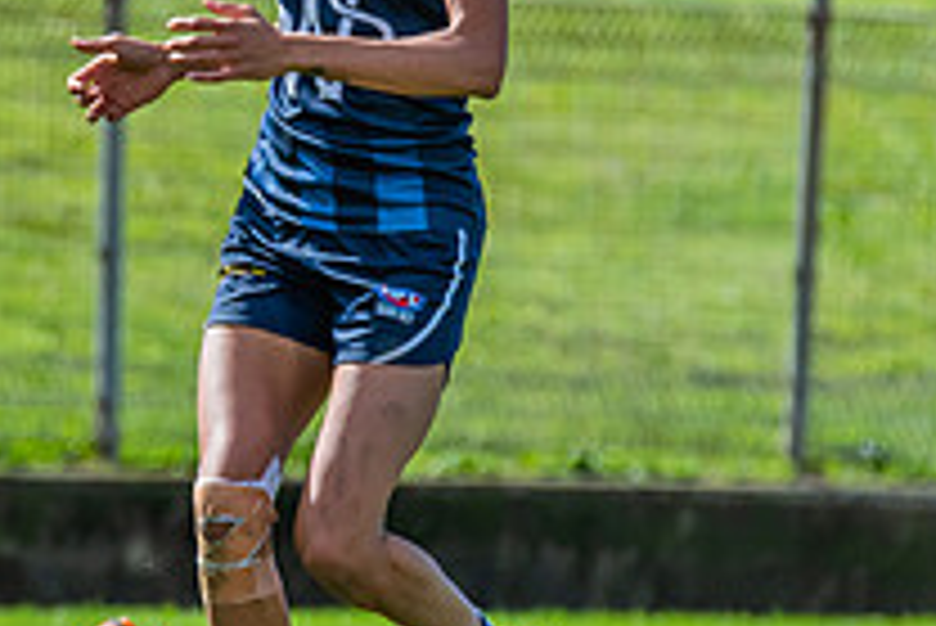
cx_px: -74
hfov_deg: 1.5
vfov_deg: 1.0
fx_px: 36736
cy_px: 164
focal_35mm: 1412
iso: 800
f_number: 6
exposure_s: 1/1600
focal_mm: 420
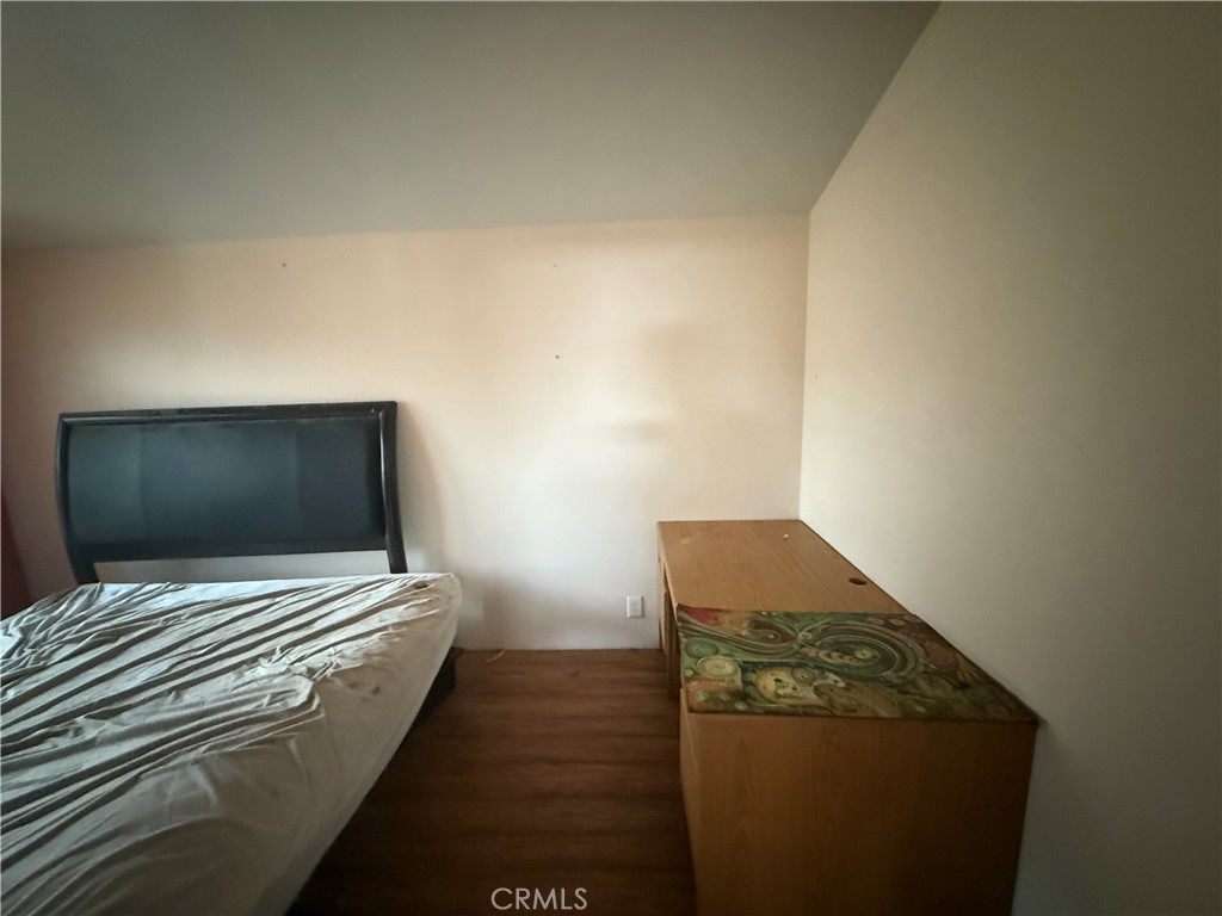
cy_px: 458
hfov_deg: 102.1
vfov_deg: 85.7
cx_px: 611
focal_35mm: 14
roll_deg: +1.5
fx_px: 494
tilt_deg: -11.4
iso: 1250
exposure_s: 1/44
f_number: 2.2
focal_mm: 2.22
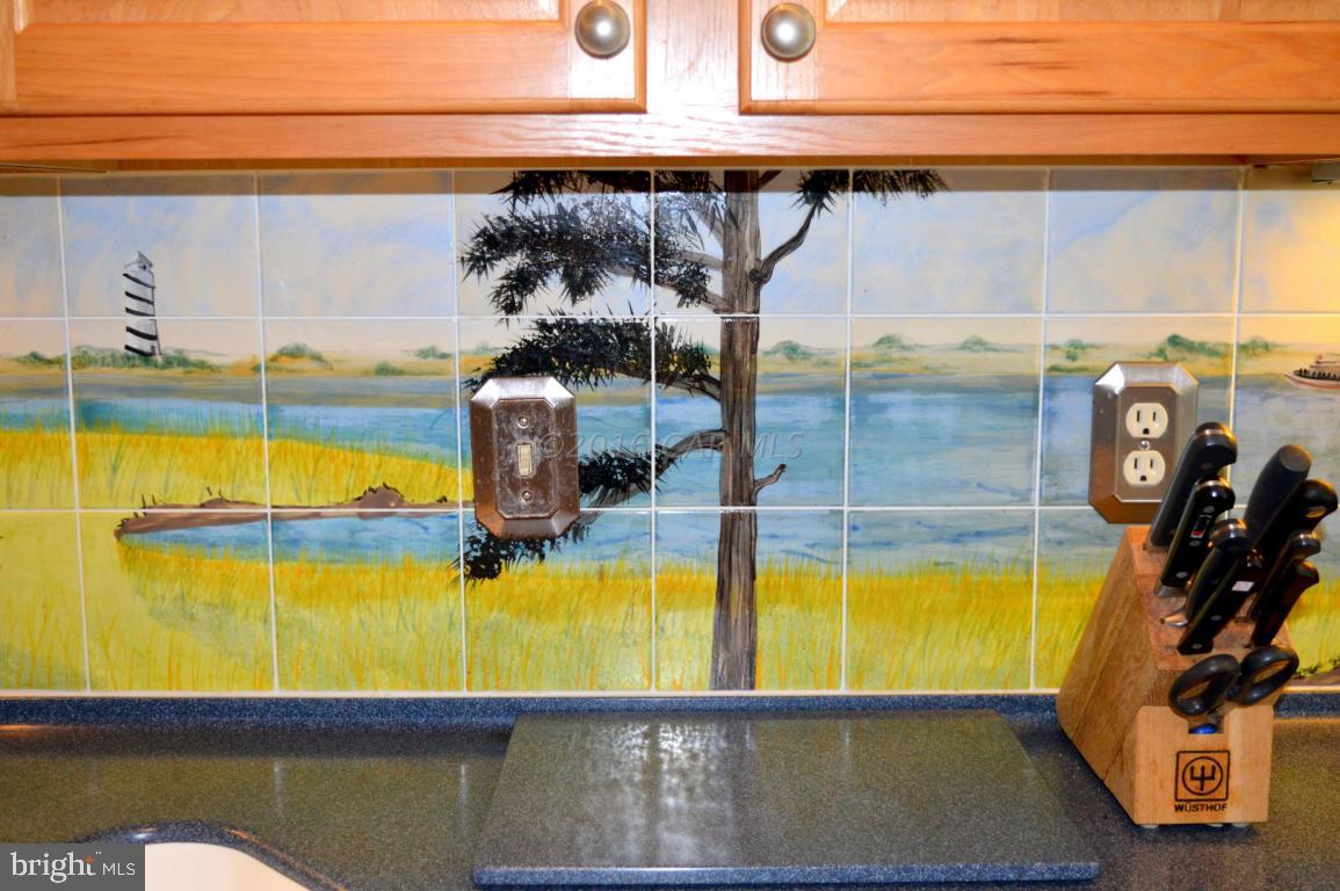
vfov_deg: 33.0
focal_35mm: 40
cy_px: 446
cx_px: 670
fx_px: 1506
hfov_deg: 48.0
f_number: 4
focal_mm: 27
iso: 640
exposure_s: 1/60
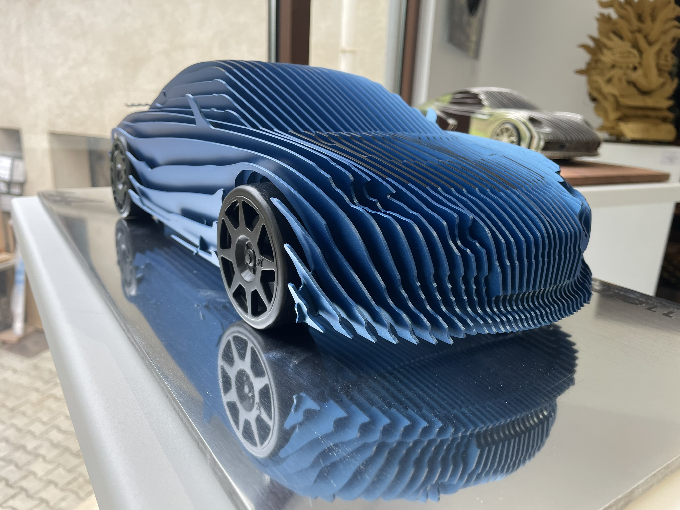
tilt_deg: -14.4
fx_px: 511
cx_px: 340
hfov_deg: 67.3
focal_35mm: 26
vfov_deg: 53.1
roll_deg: -2.8
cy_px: 255
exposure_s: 1/186
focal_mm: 4.2
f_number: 1.6
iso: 32
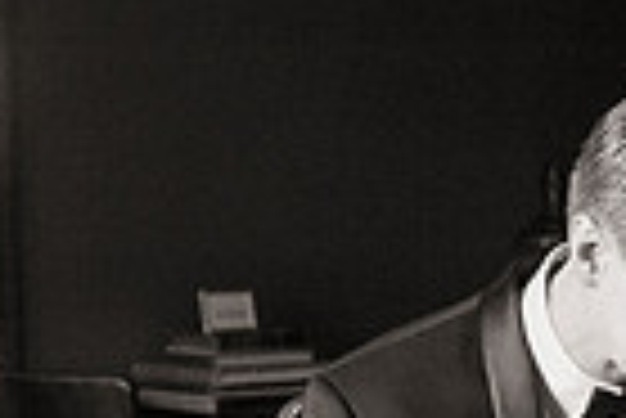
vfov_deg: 13.7
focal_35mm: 100
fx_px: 1741
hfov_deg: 18.7
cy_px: 319
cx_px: 842
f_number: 4.5
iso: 4000
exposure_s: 1/125
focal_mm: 24
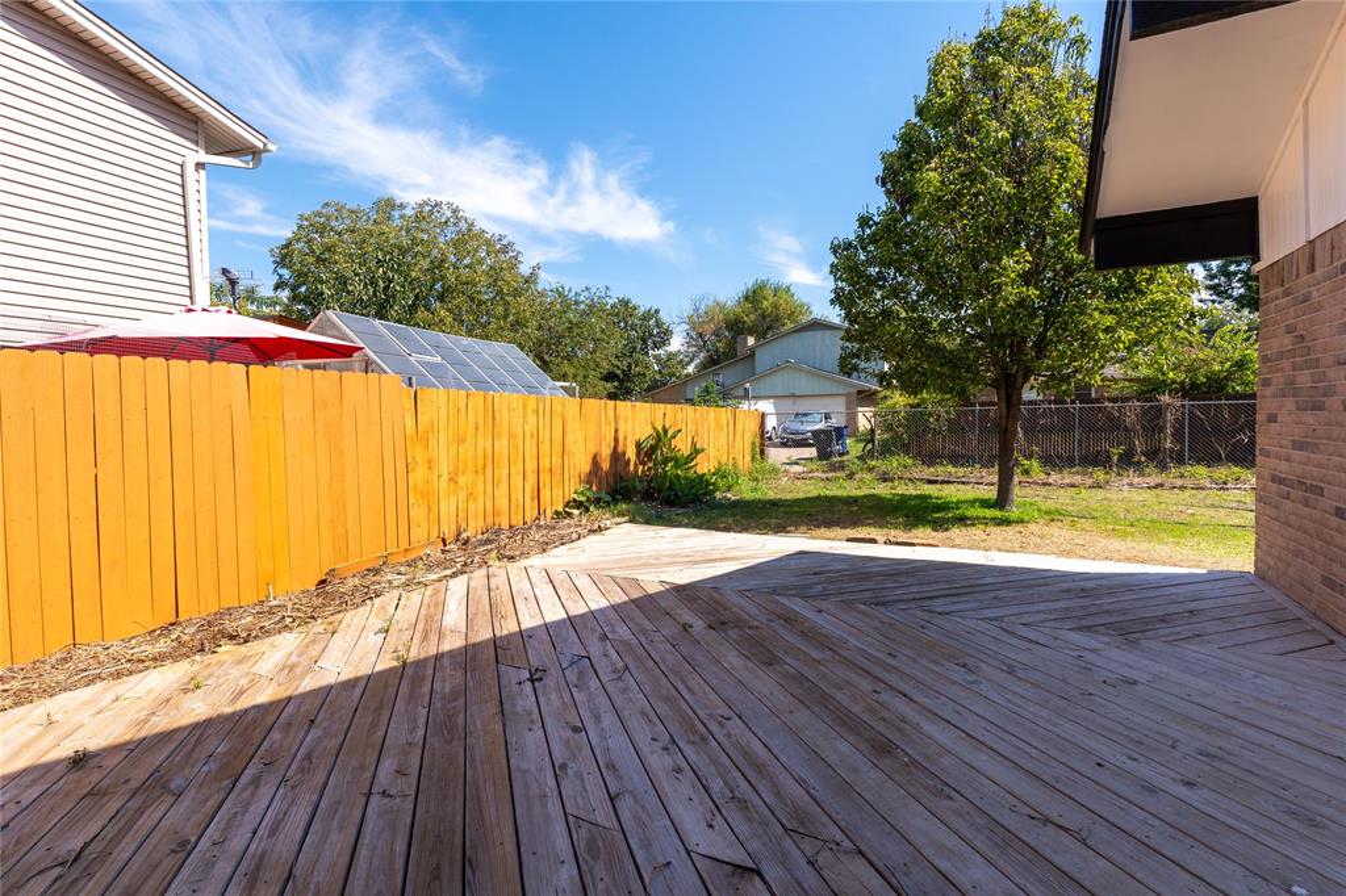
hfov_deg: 95.0
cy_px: 448
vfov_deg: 72.0
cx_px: 673
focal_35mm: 16
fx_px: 617
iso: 100
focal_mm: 11
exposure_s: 1/1600
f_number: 7.1
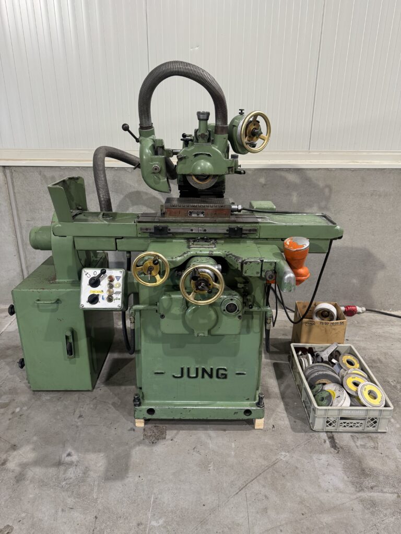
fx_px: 371
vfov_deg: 71.6
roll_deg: -0.8
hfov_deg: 56.8
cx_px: 200
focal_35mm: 24
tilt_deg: -21.0
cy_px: 267
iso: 200
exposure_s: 1/84
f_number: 1.78
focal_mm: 6.76
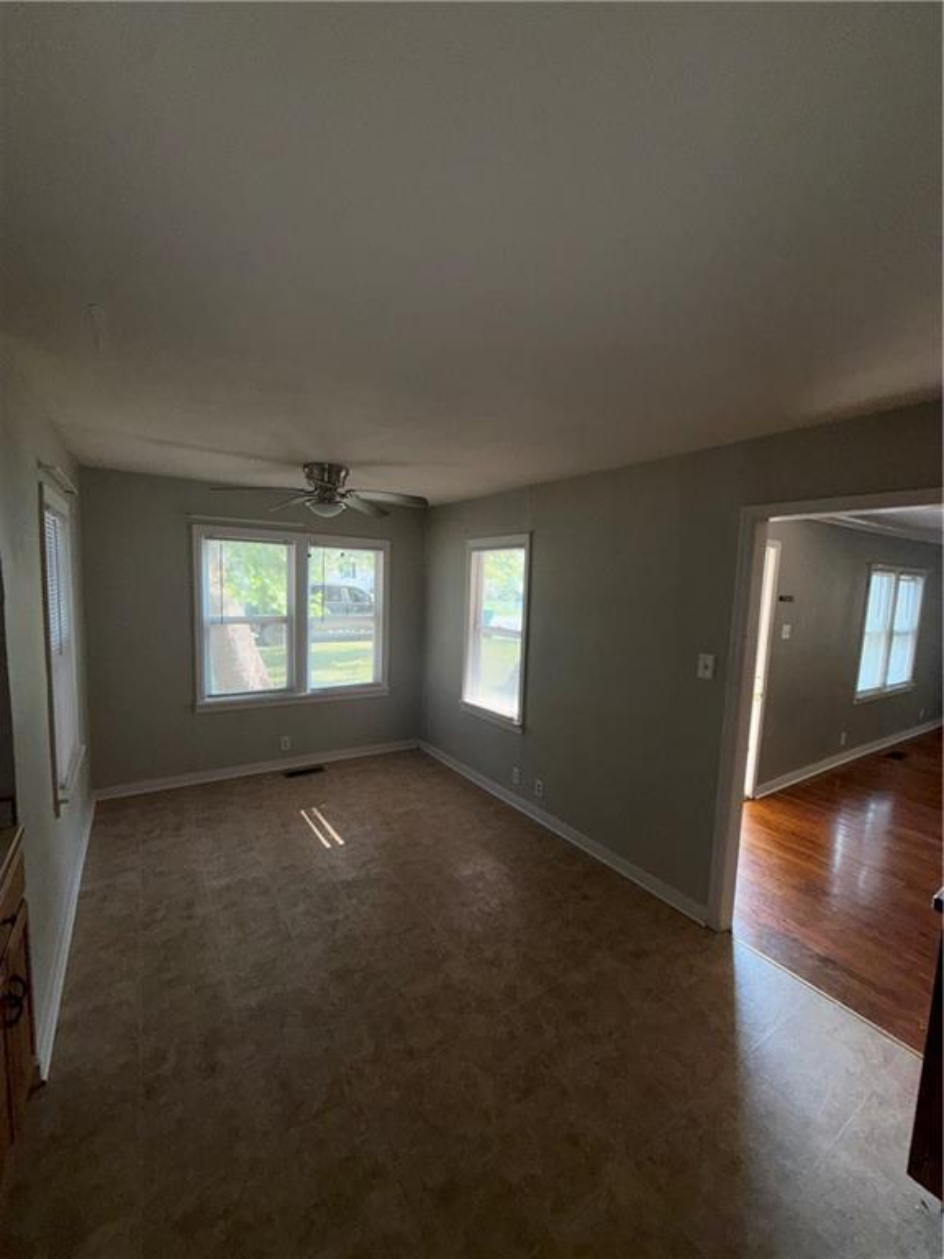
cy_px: 630
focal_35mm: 14
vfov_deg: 102.1
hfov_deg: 85.7
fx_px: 509
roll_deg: -3.3
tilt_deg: -12.7
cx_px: 472
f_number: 2.2
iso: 40
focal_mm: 2.22
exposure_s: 1/121
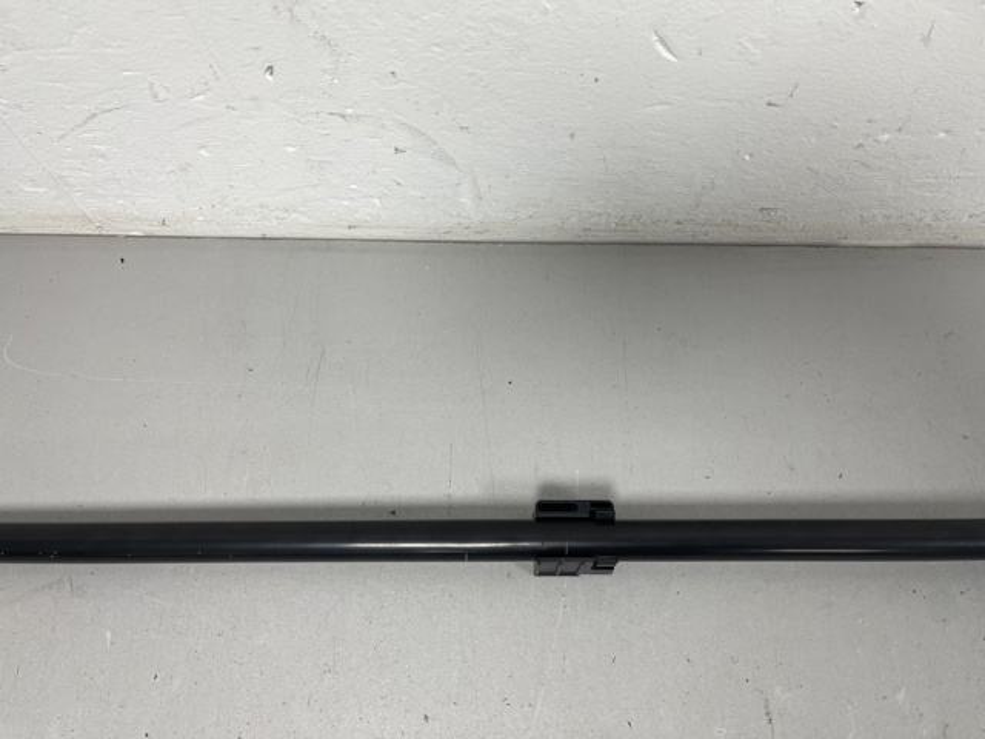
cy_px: 370
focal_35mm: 25
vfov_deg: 54.9
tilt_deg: -70.3
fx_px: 711
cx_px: 492
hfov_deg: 69.4
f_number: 1.6
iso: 80
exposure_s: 1/100
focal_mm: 5.1
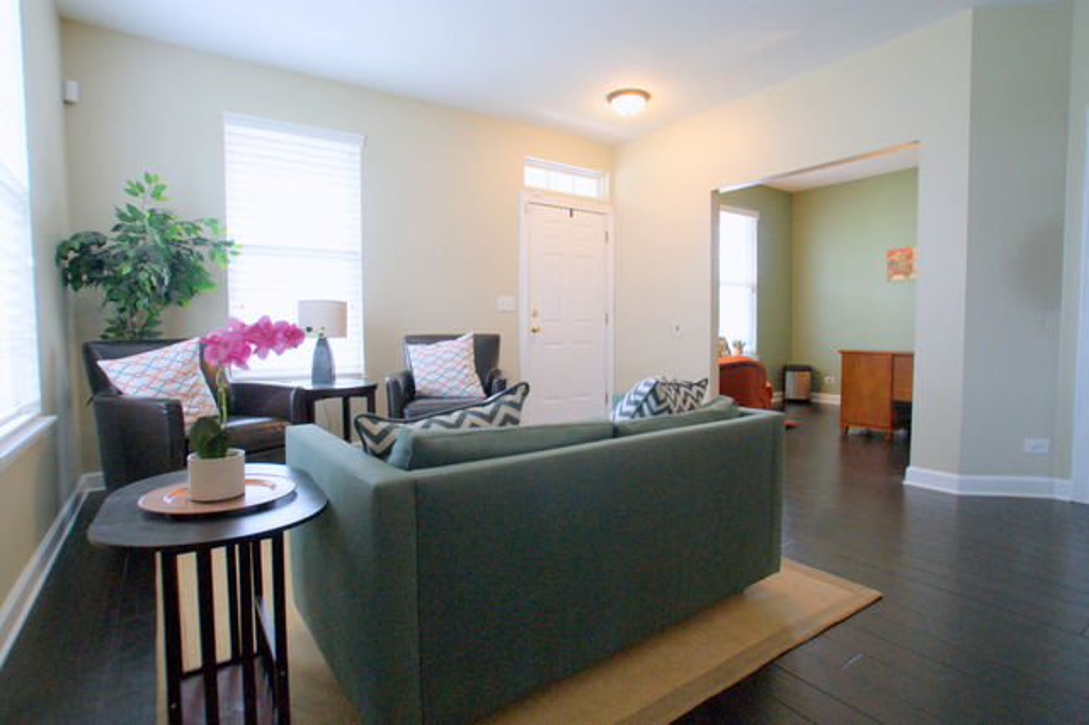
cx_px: 544
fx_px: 499
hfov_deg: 95.0
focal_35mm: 16
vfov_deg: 72.0
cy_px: 362
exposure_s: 1/15
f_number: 4.5
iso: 400
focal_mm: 11
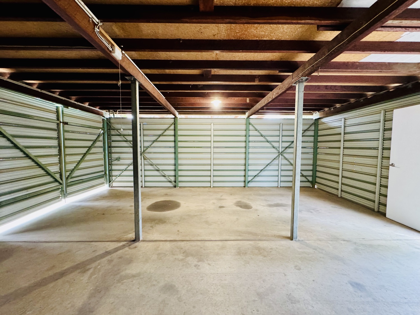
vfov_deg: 85.7
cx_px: 210
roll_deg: -0.6
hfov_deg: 102.1
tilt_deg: -3.4
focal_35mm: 14
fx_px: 170
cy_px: 158
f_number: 2.2
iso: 800
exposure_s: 1/50
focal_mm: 2.22
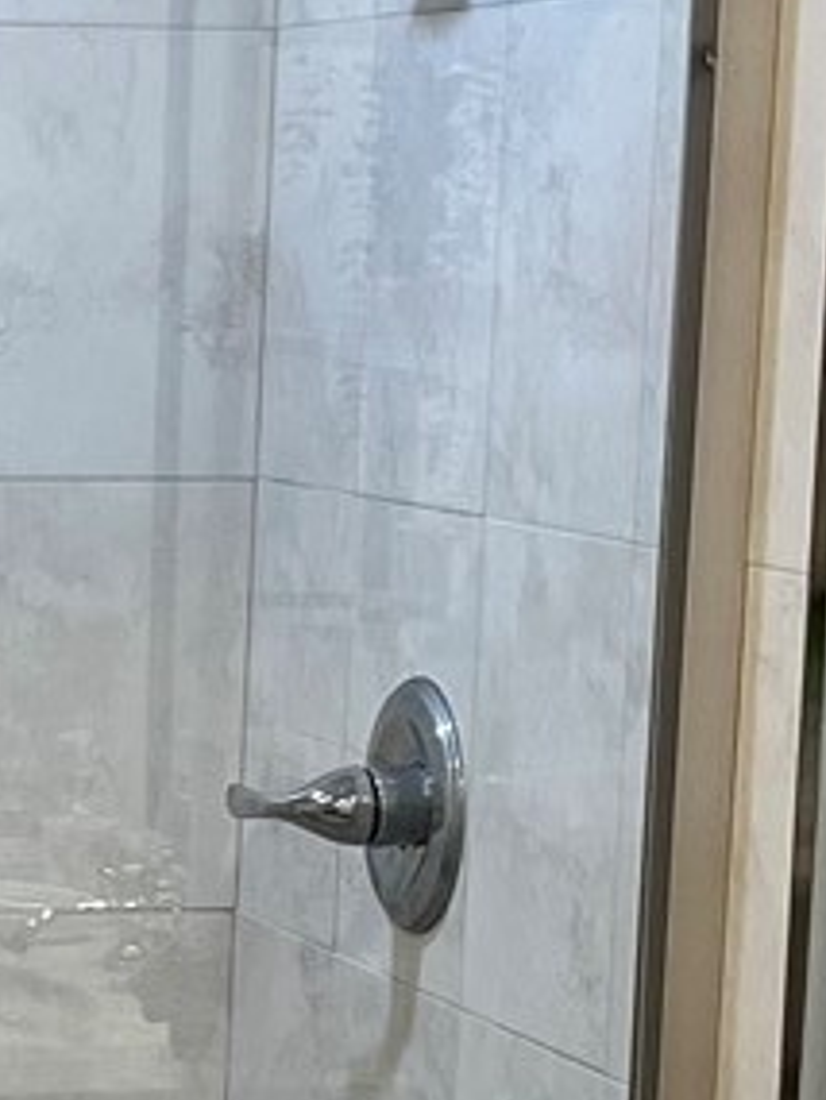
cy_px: 1069
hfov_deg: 9.9
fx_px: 4642
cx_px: -282
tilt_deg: -10.9
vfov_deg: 13.4
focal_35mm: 146
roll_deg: -0.3
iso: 80
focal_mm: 5.1
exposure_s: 1/120
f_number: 1.6
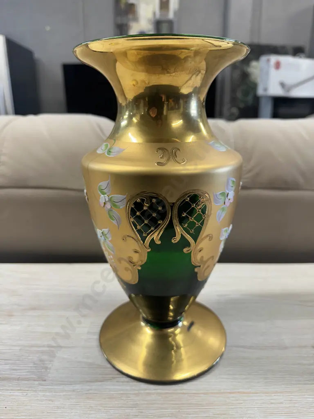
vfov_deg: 71.6
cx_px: 157
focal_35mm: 24
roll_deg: -0.2
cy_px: 210
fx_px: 290
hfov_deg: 56.8
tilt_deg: -18.1
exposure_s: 1/100
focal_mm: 6.86
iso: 160
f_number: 1.78
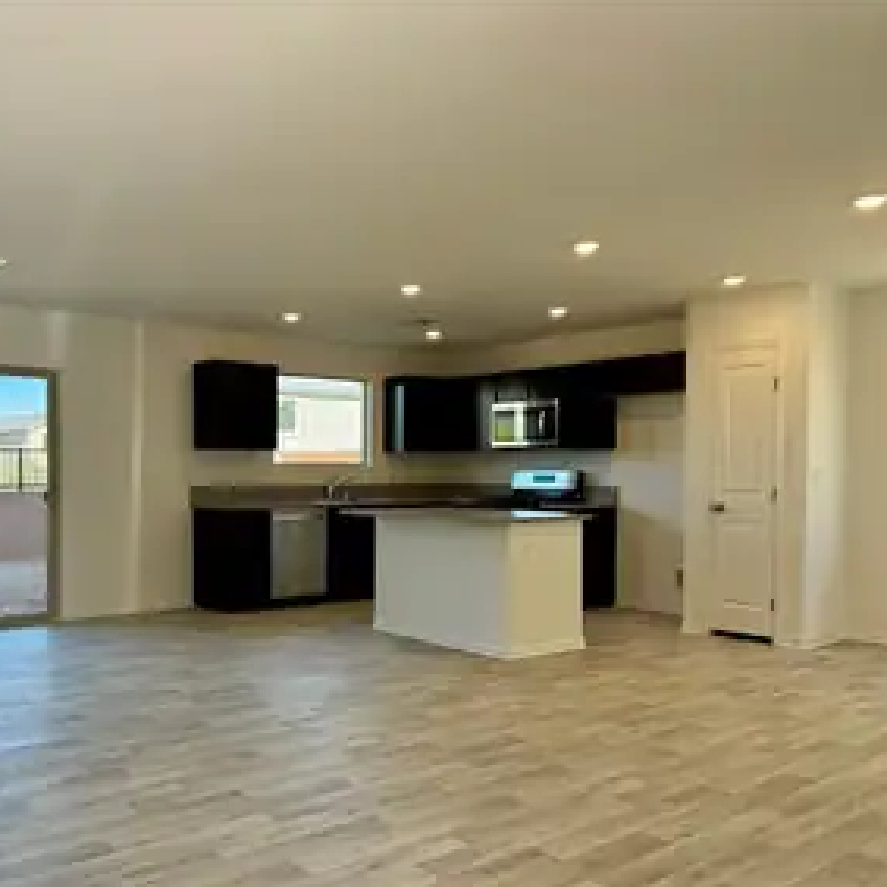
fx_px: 870
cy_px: 467
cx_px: 285
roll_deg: +0.2
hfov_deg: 52.8
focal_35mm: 30
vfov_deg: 54.0
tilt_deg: -1.6
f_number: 1.78
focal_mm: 6.76
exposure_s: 1/213
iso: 80
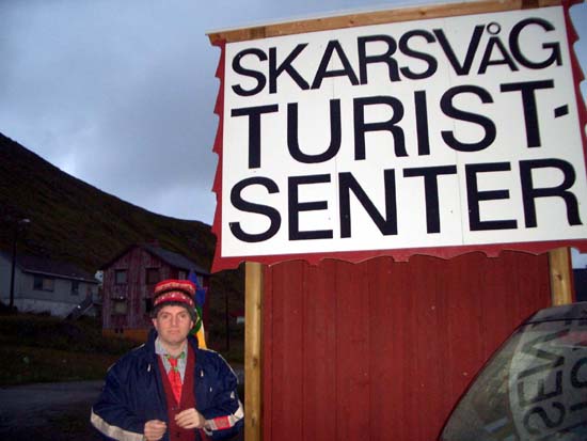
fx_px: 594
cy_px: 220
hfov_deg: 52.6
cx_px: 294
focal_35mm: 35
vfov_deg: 40.7
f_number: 2.6
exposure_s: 1/60
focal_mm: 5.8
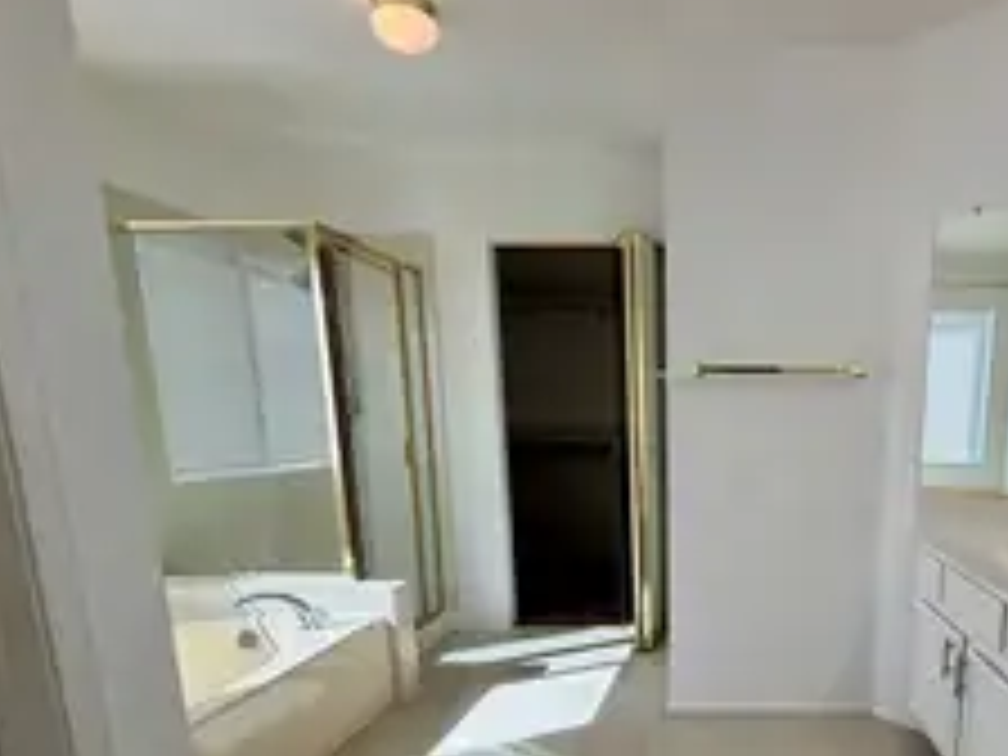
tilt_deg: -11.6
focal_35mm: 25
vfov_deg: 52.5
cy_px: 567
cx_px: 729
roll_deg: -0.1
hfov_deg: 66.0
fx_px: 728
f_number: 2.2
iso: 25
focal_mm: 2.22
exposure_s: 1/120
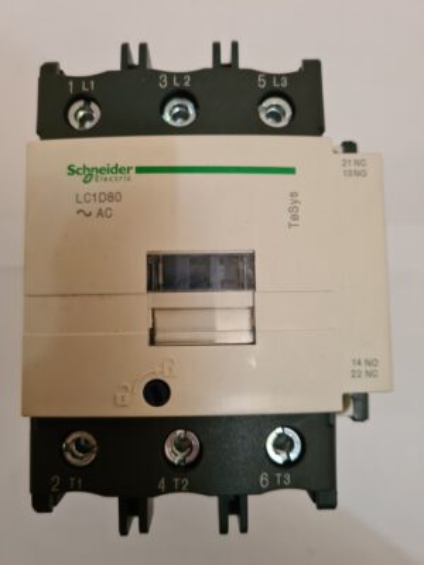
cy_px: 282
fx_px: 425
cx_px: 212
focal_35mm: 26
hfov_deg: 53.1
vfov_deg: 67.3
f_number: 1.8
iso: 400
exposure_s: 1/50
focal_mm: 5.4
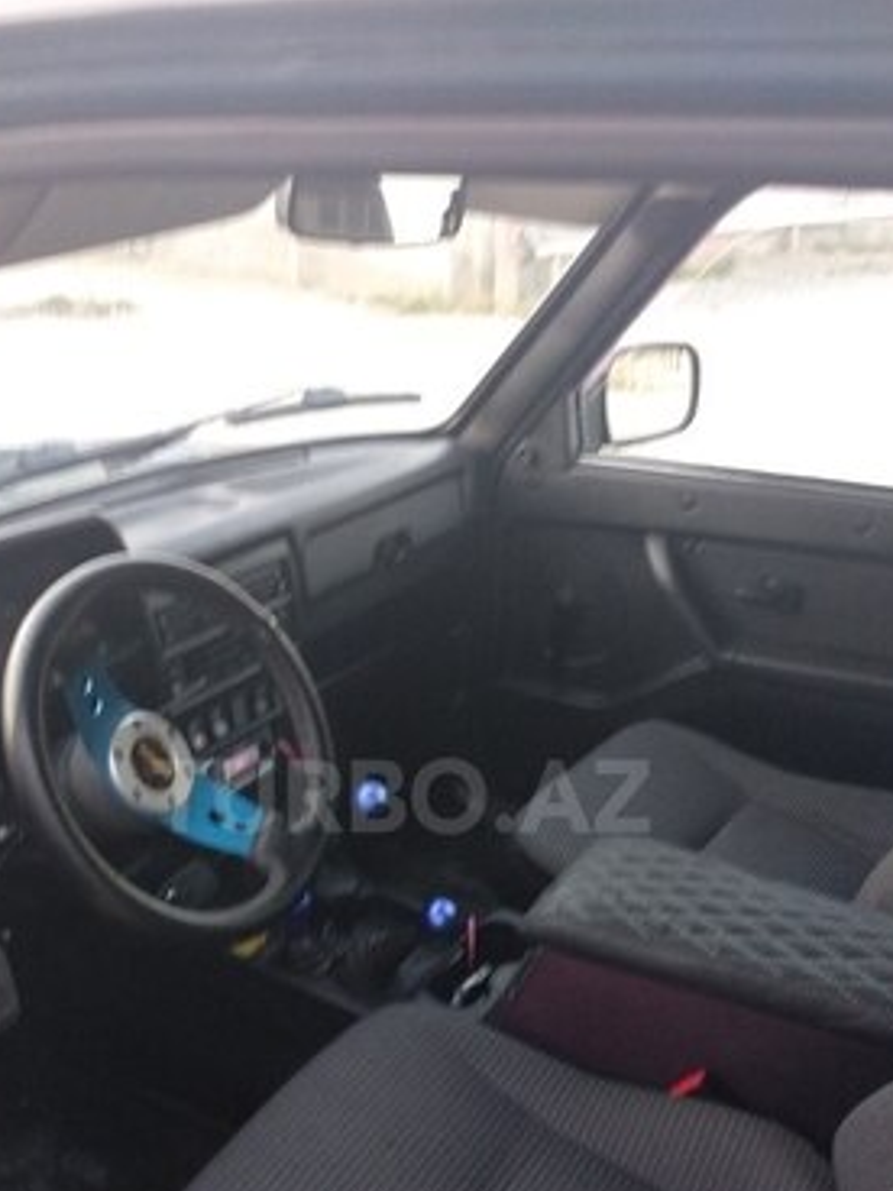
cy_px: 796
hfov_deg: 40.7
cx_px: 401
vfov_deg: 51.6
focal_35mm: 35
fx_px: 1204
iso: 400
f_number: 2.2
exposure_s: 1/25
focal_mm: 3.81
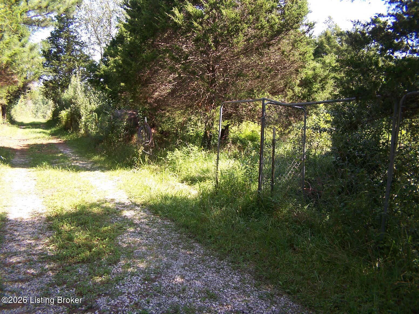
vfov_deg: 37.7
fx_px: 460
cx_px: 210
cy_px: 157
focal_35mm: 38
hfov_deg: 49.0
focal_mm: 6.3
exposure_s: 1/180
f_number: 2.8
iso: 80
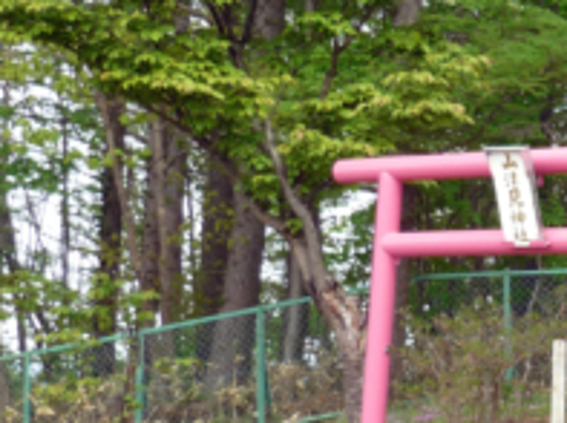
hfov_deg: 16.3
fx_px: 1897
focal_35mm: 116
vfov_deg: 12.7
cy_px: 270
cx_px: 673
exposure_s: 1/200
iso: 100
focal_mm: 6.3
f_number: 2.9
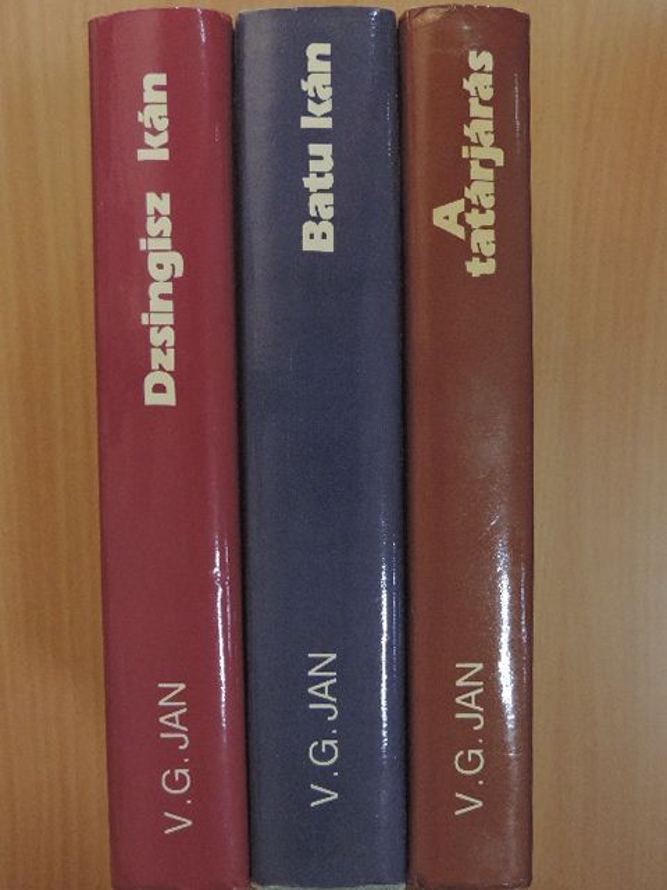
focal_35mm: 40
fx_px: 1028
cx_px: 334
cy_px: 445
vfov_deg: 46.8
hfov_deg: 36.0
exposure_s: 1/100
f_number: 3.3
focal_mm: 7.1
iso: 800
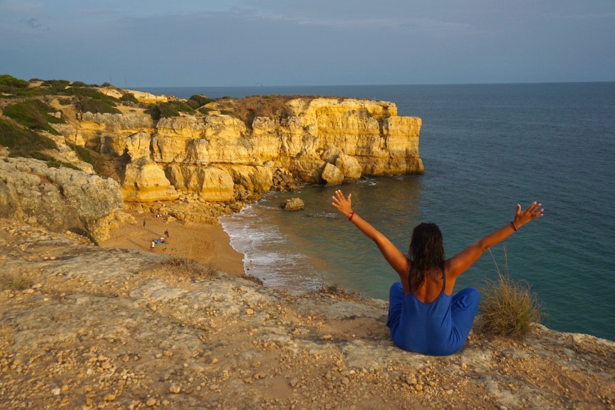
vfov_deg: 40.0
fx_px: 564
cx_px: 308
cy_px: 205
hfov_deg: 57.2
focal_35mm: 33
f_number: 4
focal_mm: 22
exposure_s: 1/500
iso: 160
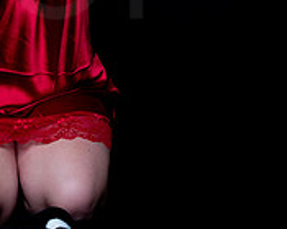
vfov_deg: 13.8
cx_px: -49
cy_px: -27
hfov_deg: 16.9
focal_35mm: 109
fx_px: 926
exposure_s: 1/160
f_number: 10
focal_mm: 35
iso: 100
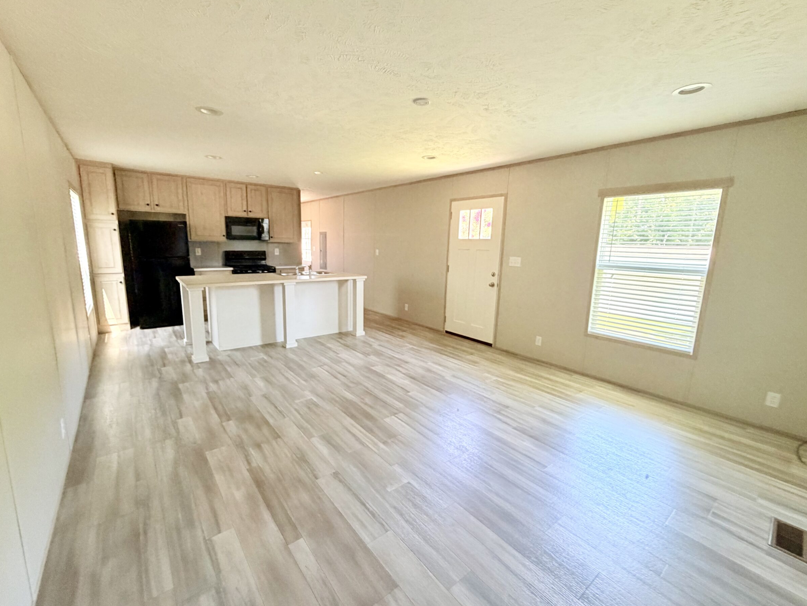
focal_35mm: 15
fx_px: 350
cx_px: 387
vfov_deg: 81.7
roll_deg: -1.2
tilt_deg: -10.2
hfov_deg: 98.1
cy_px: 305
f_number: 2.2
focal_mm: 2.22
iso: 320
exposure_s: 1/62
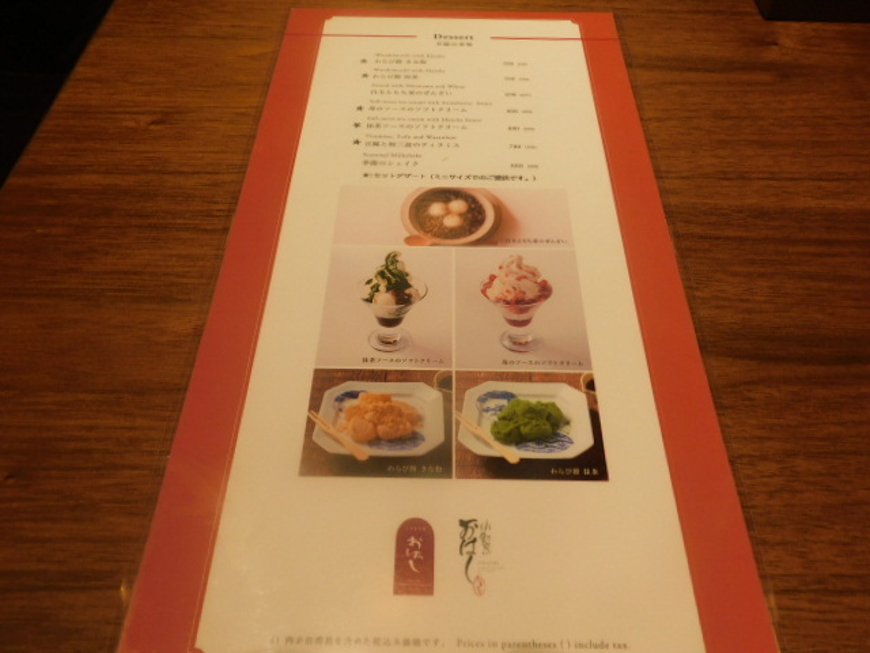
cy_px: 326
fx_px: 754
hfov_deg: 60.0
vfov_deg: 46.8
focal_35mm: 30
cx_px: 435
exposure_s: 1/80
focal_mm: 5.3
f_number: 3.2
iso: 125
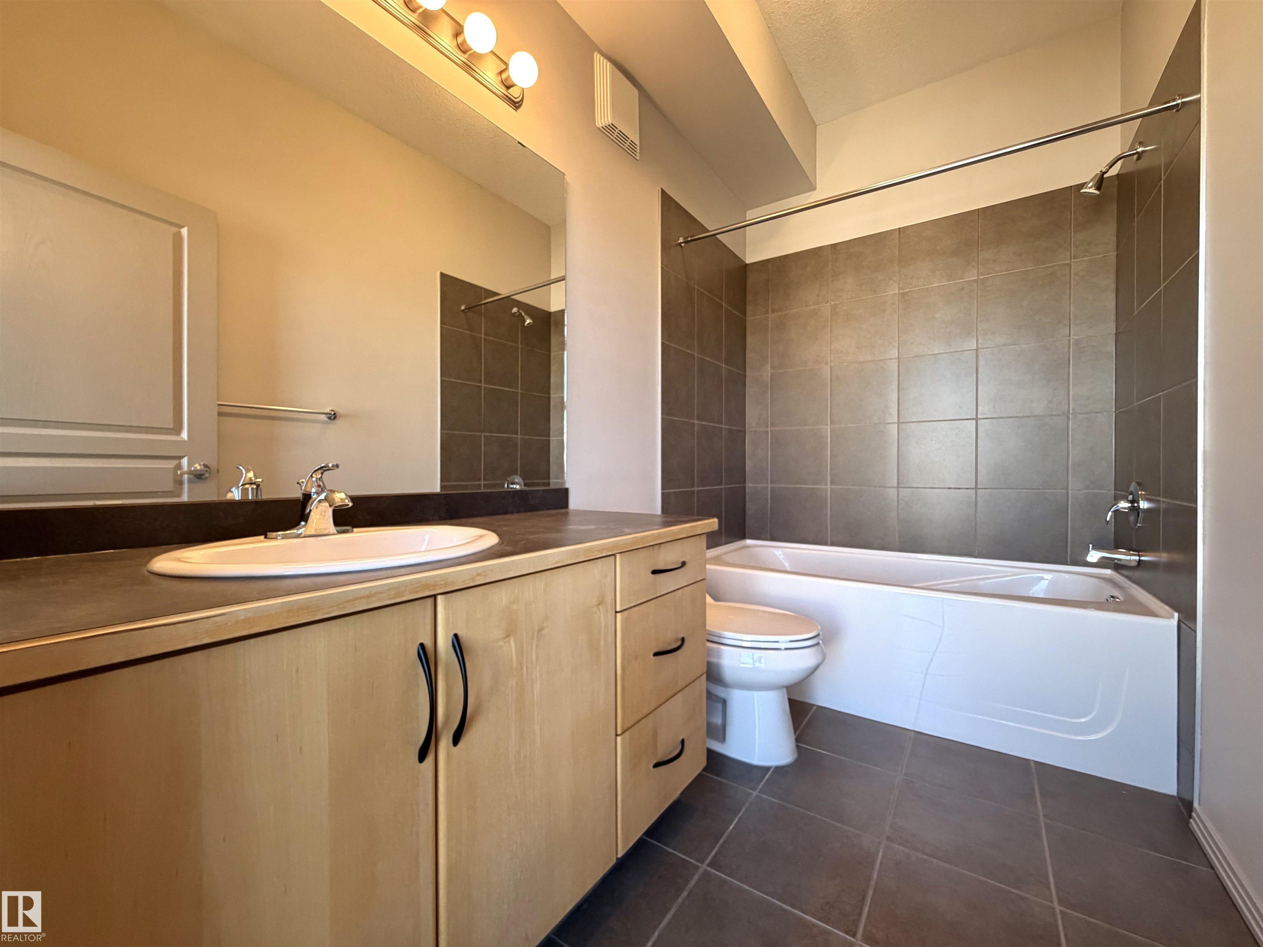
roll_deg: -0.5
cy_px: 474
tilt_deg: -0.5
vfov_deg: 85.7
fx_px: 511
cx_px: 632
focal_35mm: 14
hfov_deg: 102.1
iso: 320
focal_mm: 2.22
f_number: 2.2
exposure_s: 1/120
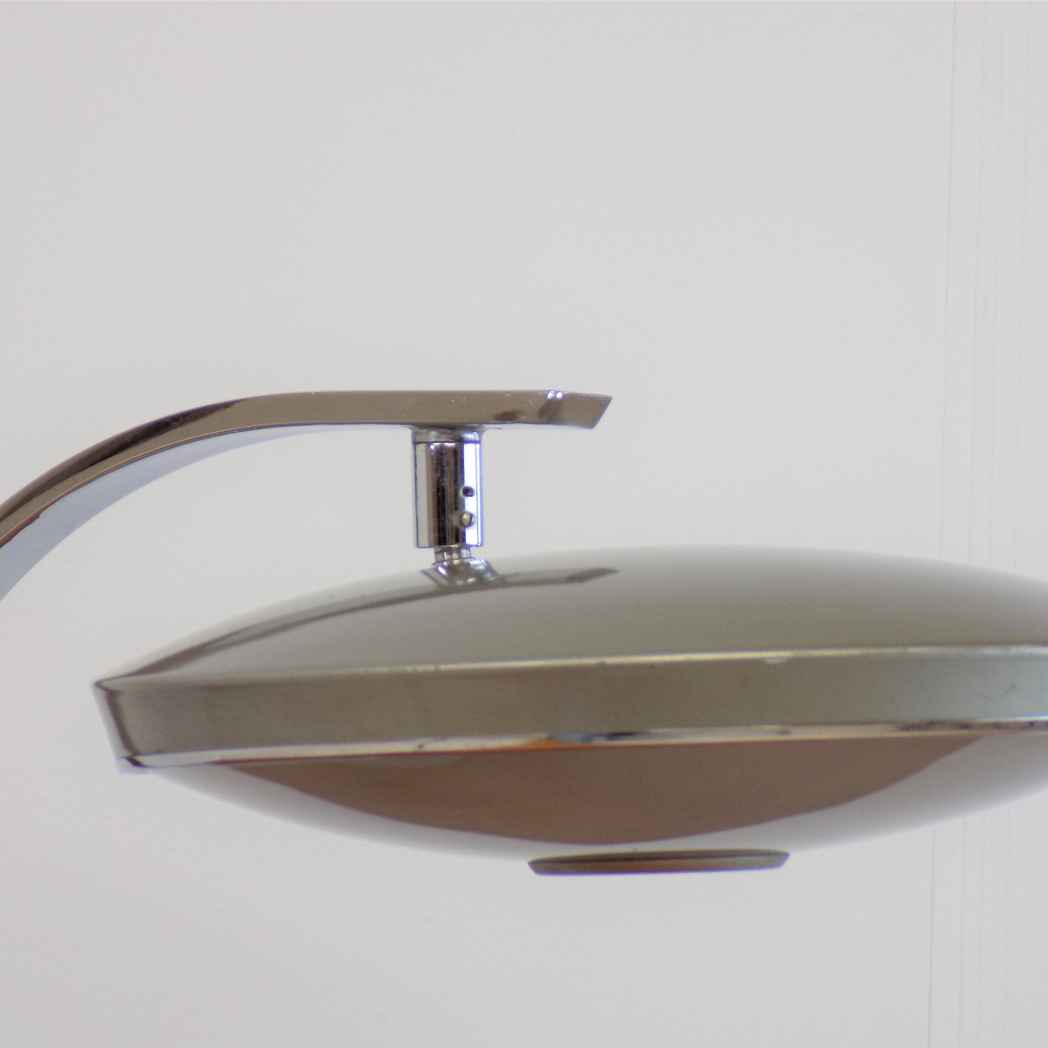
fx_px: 4795
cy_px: 527
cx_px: 525
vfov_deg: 12.5
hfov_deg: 12.5
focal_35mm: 140
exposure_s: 1/40
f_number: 4.8
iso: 80
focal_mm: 20.9
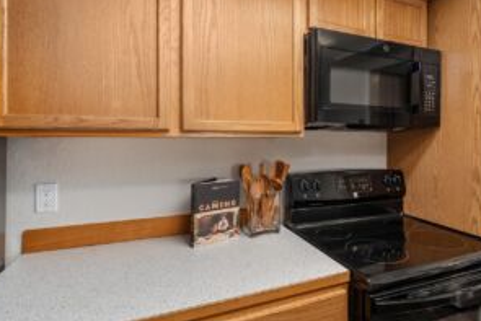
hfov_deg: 86.2
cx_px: 279
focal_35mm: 19
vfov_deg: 64.5
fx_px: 254
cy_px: 149
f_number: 8
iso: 1000
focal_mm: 14
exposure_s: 1/20
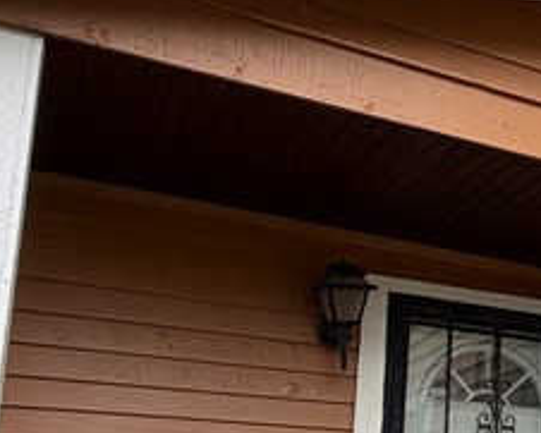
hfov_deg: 24.5
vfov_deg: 24.1
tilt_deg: +11.8
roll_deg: +1.8
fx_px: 993
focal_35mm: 62
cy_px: 364
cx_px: 785
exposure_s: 1/121
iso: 50
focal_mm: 2.22
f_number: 2.2
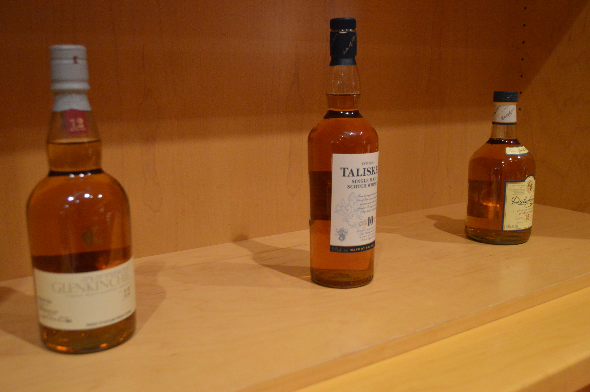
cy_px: 196
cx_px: 295
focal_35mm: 36
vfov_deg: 36.8
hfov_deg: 53.2
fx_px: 589
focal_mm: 24
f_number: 4
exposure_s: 1/13
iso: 3200
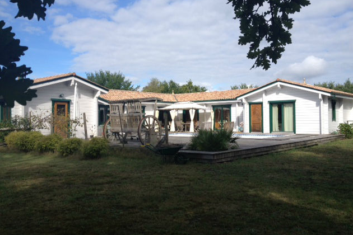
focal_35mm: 37
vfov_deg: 35.9
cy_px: 109
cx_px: 179
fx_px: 363
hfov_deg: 51.9
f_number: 2.4
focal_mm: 4.28
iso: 64
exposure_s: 1/1453
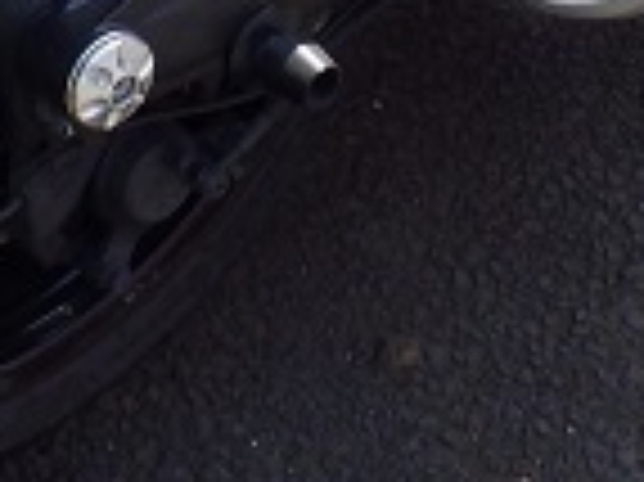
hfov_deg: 14.3
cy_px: -628
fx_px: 2565
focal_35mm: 138
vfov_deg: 9.6
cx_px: 423
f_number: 4.2
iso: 250
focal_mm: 5
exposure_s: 1/500
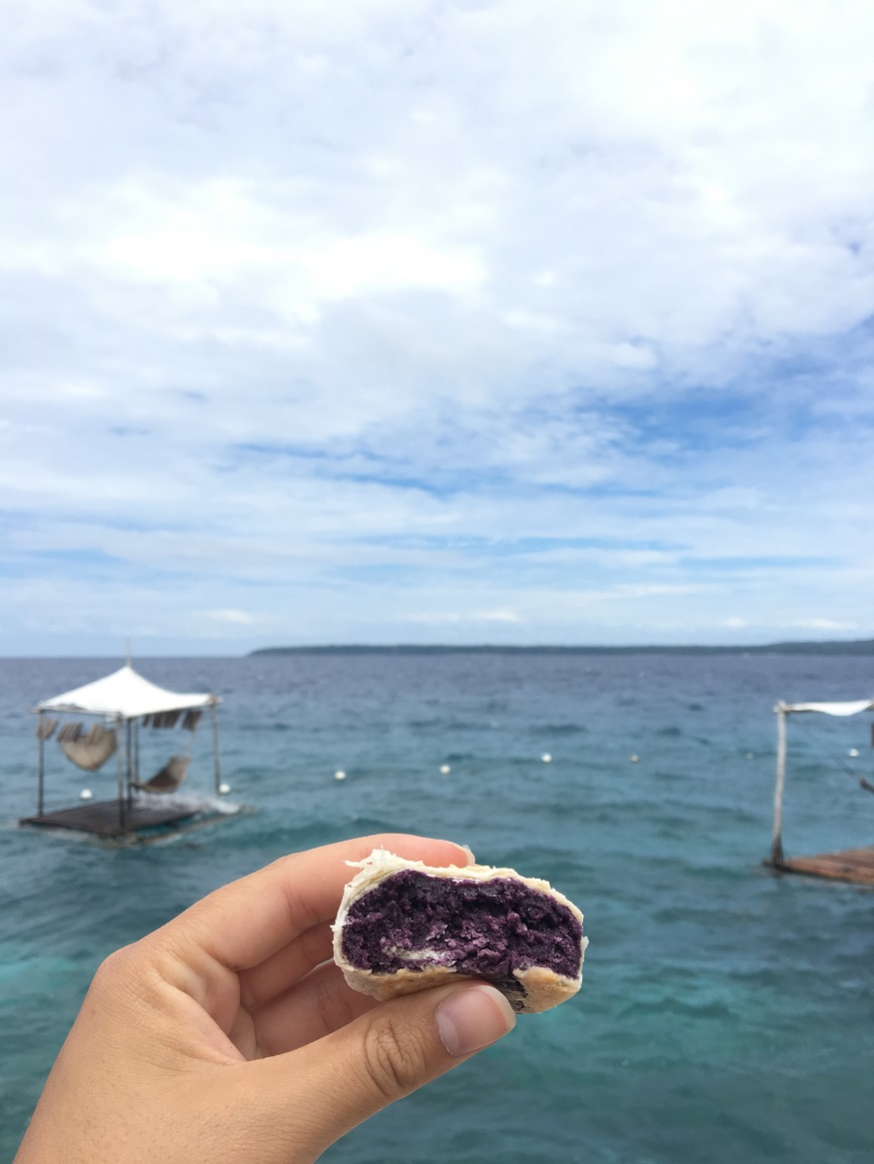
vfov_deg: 61.6
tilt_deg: +3.9
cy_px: 582
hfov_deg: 48.2
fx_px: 976
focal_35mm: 29
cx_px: 437
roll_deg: -0.2
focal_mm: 4.15
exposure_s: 1/1425
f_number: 2.2
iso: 25
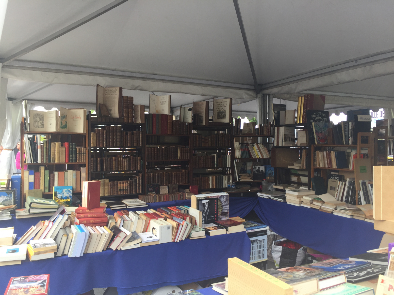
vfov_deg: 48.2
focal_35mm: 29
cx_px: 197
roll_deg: -0.7
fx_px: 330
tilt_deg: +0.5
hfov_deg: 61.7
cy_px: 148
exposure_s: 1/350
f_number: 2.2
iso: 32
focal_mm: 4.15
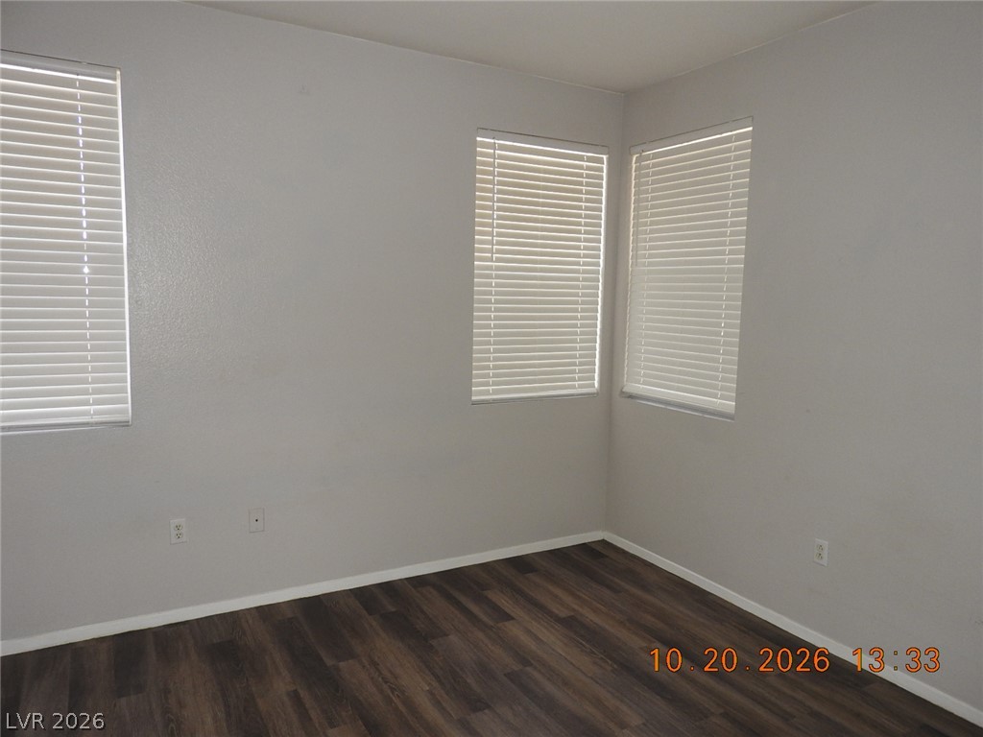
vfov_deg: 56.8
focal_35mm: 24
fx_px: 682
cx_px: 492
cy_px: 368
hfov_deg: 71.6
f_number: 3.3
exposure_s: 1/30
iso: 200
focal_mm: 4.3
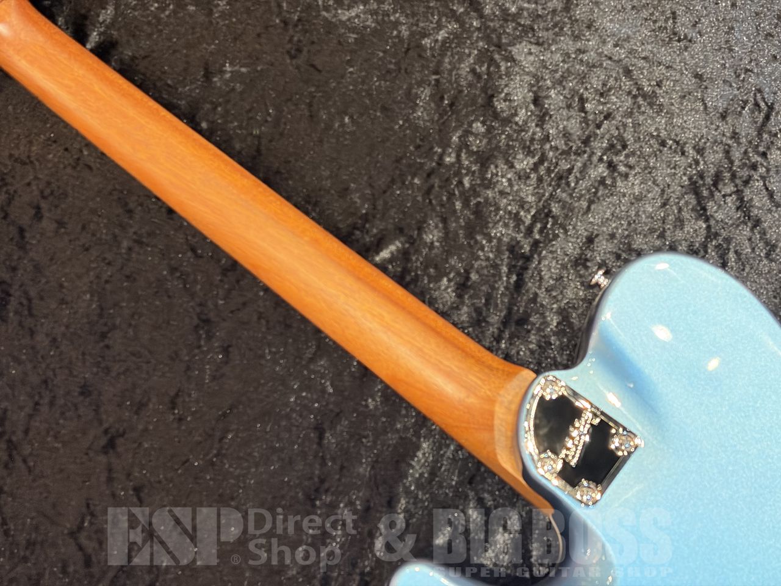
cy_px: 293
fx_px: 1173
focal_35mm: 52
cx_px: 390
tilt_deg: -73.6
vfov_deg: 28.0
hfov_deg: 36.8
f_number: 1.6
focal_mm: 5.96
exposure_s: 1/40
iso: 250
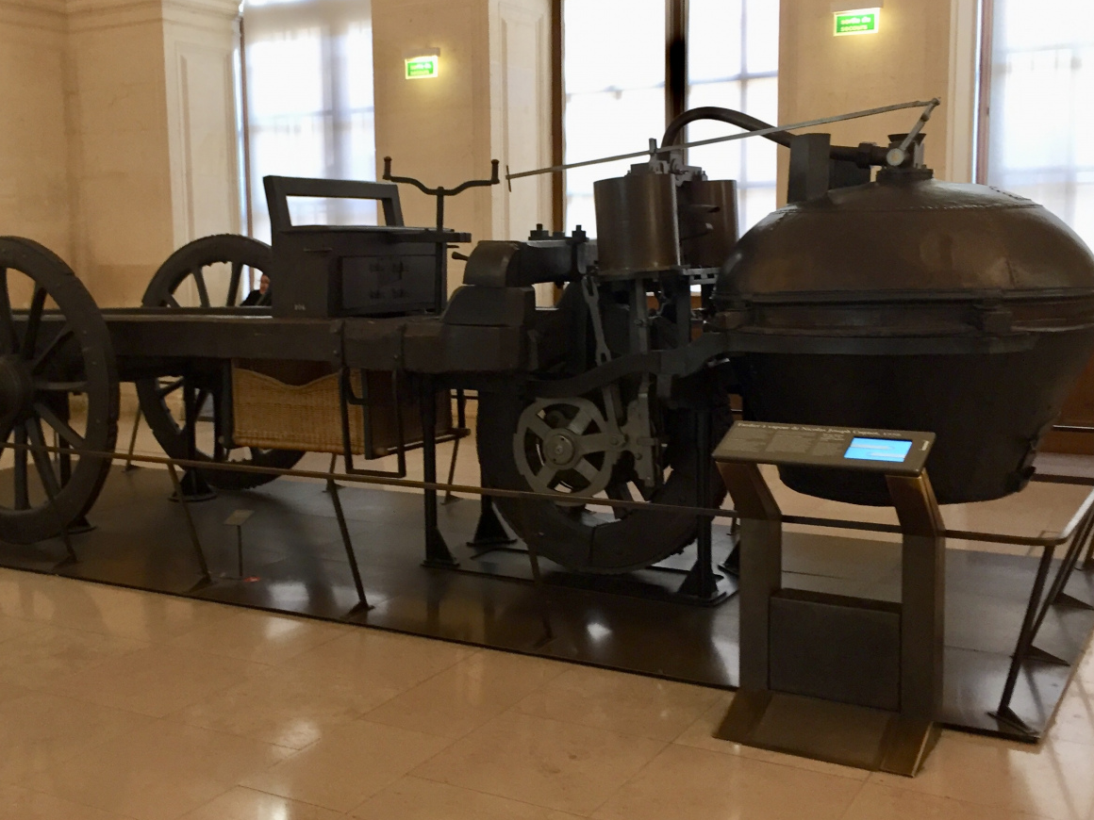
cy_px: 387
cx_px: 467
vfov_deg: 35.9
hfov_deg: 46.7
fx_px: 1264
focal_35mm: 40
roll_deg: +0.5
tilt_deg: -6.0
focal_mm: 4.15
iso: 160
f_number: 2.2
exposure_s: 1/33
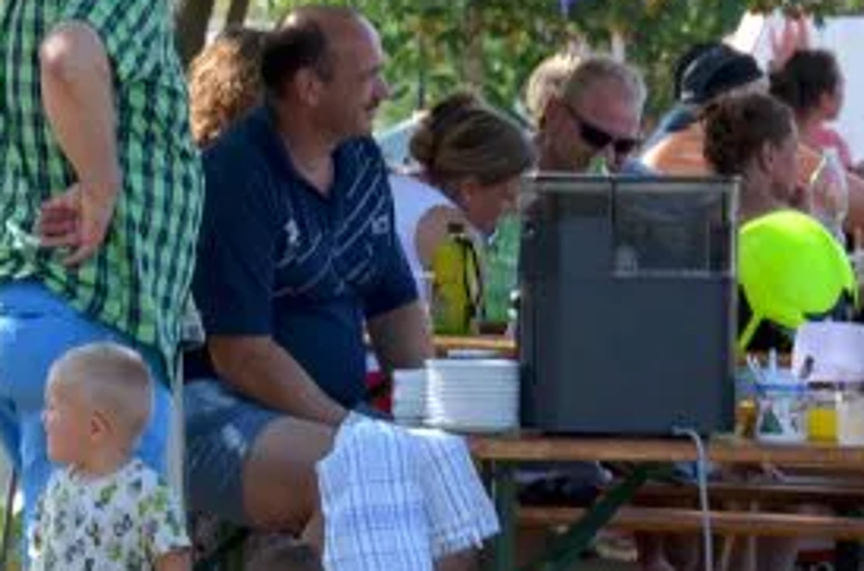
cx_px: 359
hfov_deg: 5.5
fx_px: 8931
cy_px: 281
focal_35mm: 373
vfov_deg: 3.7
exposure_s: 1/200
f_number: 7.1
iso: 200
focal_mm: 105
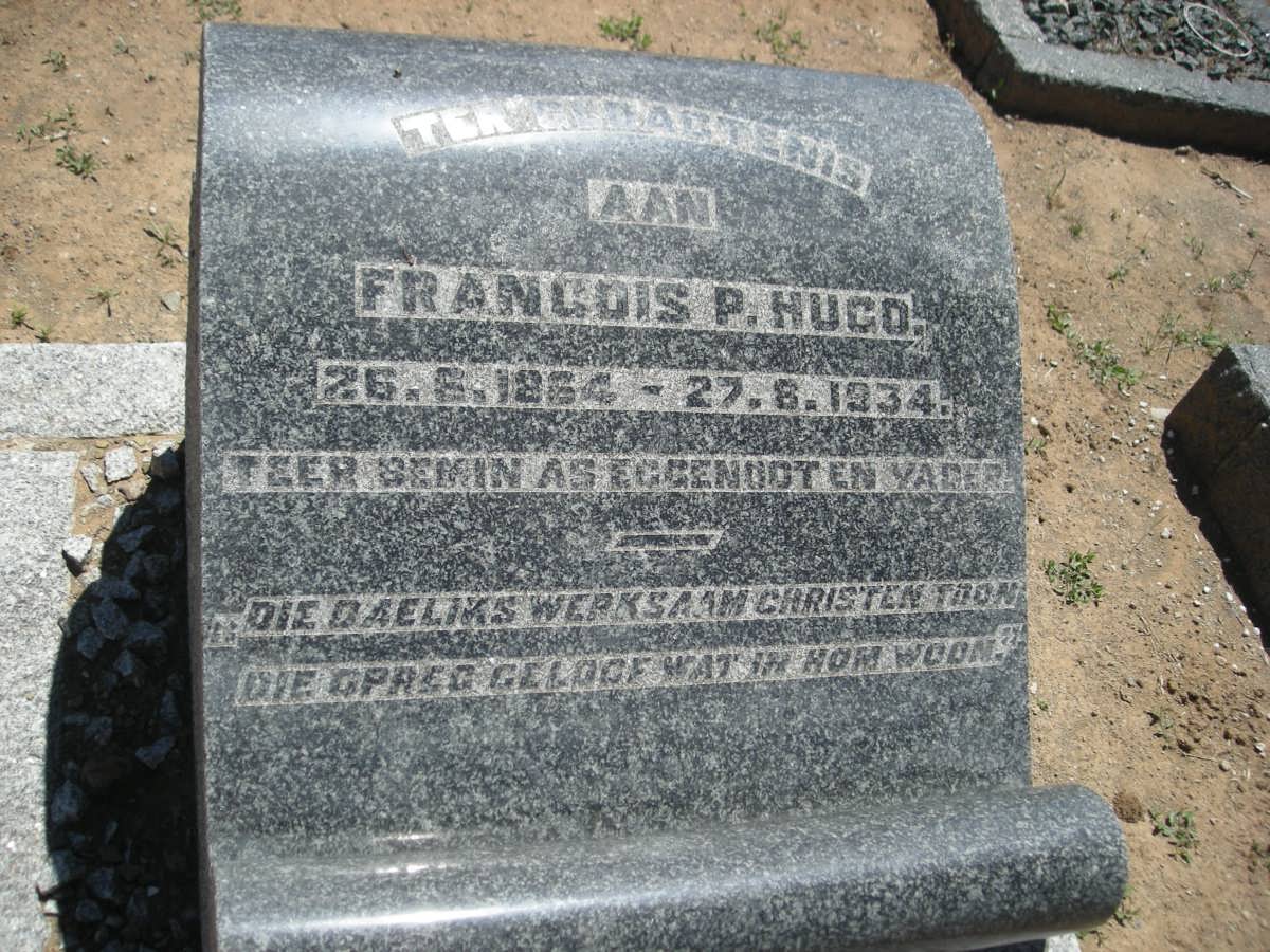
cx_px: 635
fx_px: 1284
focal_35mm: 35
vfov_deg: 40.7
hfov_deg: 52.6
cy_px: 476
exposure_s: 1/233
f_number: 5.7
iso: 50
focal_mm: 5.7
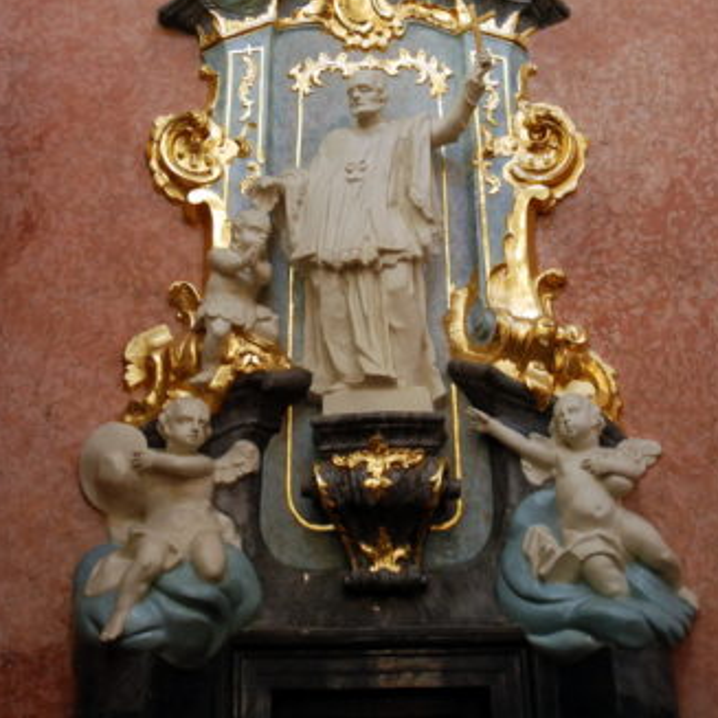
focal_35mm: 53
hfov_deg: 32.4
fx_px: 1236
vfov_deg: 32.0
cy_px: 215
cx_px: 361
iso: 1000
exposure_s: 1/25
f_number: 3.8
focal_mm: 27
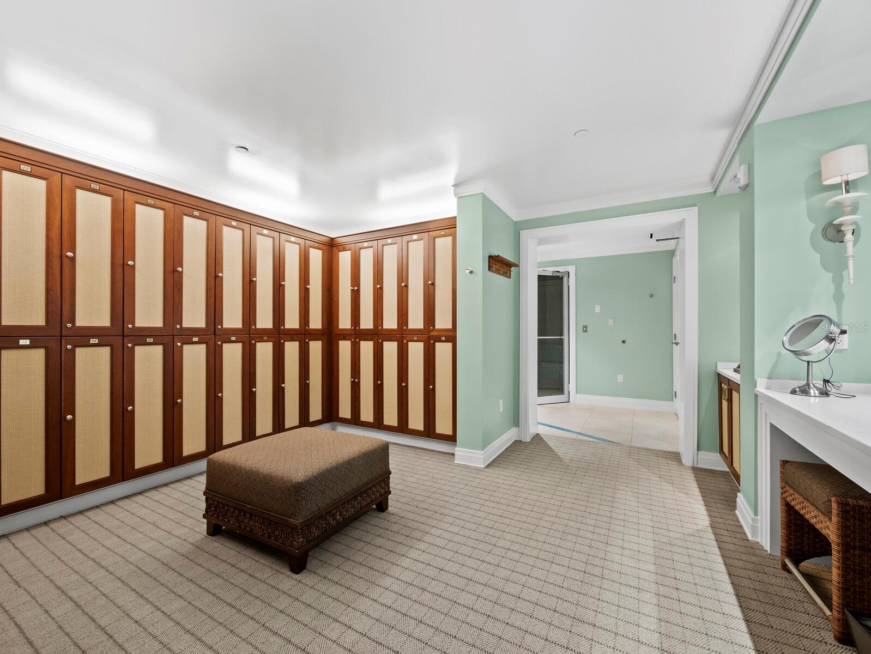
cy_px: 327
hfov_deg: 102.0
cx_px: 436
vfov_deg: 85.7
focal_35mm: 14
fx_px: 352
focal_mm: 7
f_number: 9
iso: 400
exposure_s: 1
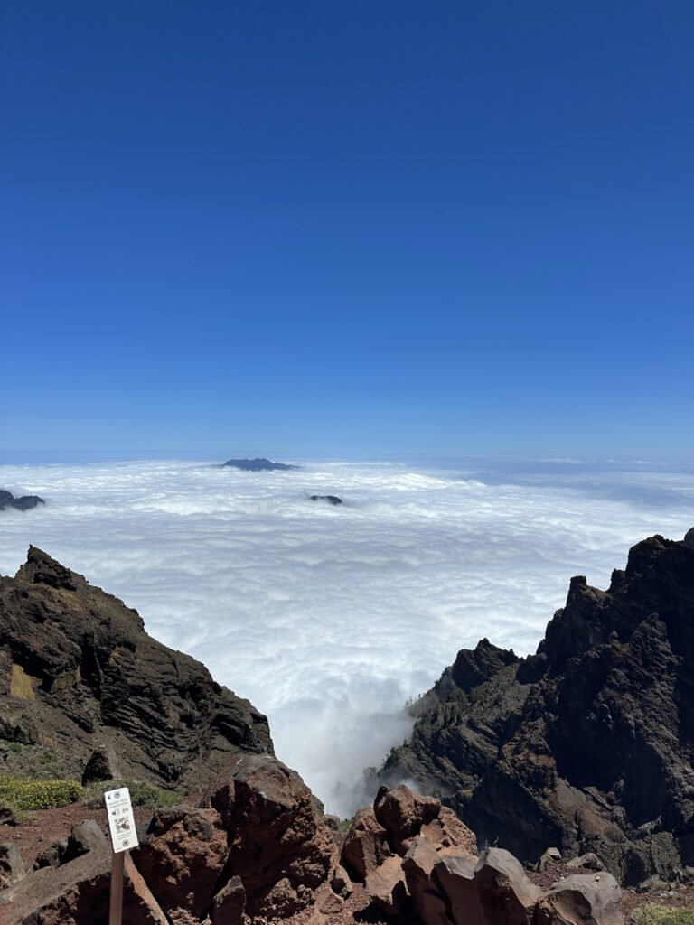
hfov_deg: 56.8
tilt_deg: -3.1
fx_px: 642
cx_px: 347
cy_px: 462
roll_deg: +0.8
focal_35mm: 24
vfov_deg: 71.6
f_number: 1.78
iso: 80
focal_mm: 6.86
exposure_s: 1/13699
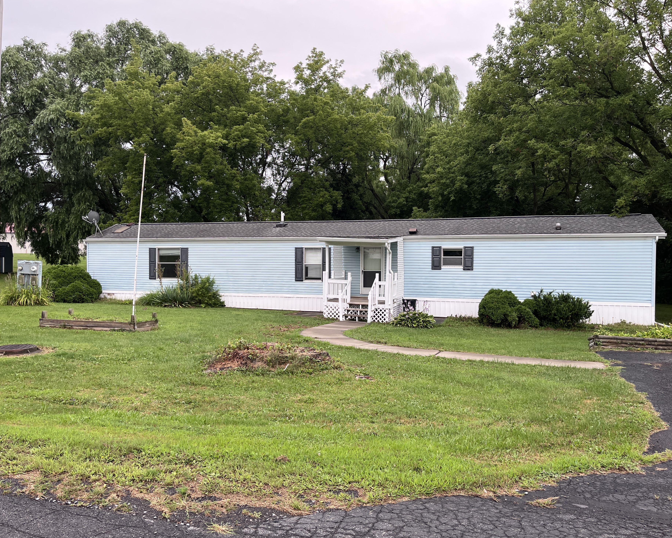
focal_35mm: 28
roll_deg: -0.2
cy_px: 270
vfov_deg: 51.5
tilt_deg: -3.6
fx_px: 557
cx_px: 341
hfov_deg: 62.2
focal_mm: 5.1
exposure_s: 1/307
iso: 50
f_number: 1.6
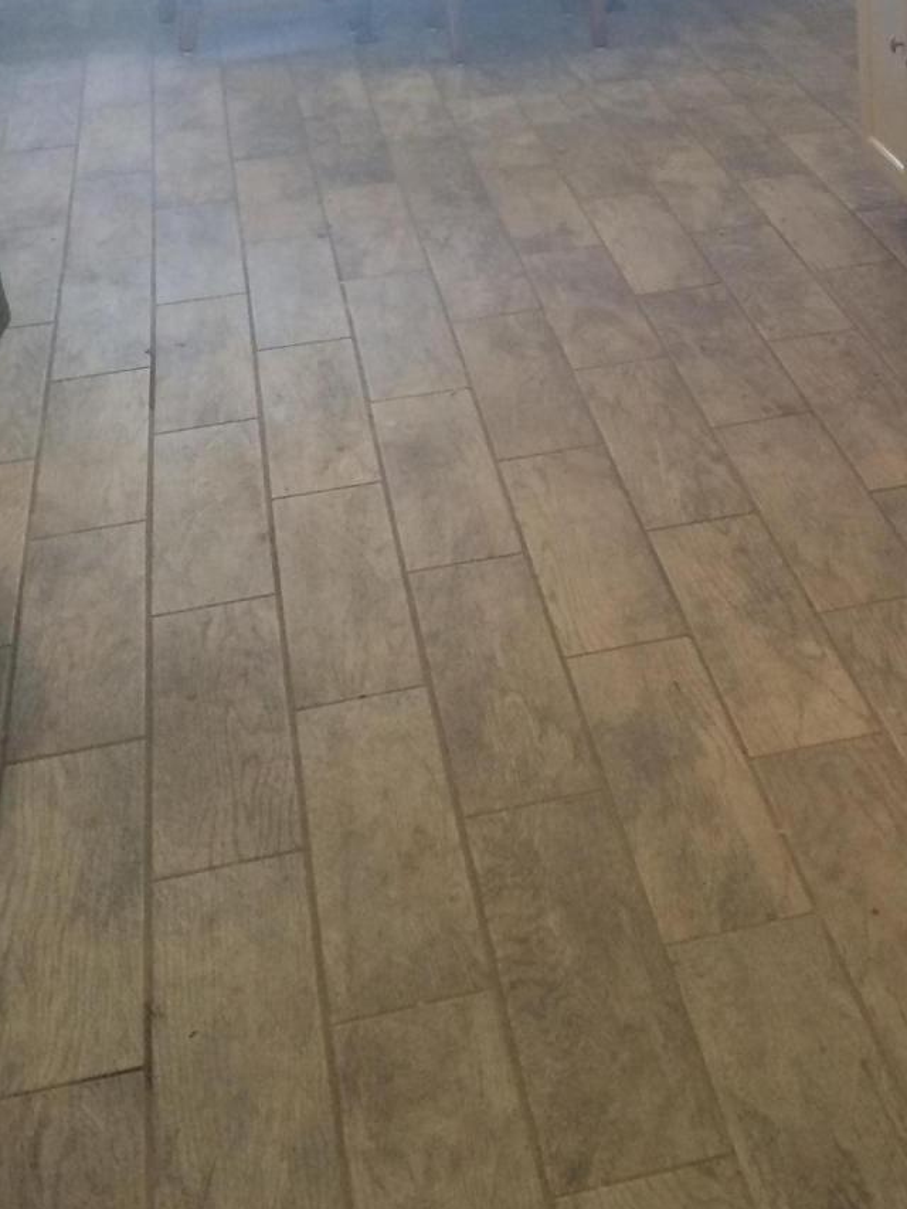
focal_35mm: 68
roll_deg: +3.4
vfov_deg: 26.2
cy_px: -136
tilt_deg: -9.8
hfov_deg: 20.8
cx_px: 927
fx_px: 2375
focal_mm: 4.15
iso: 125
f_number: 2.2
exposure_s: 1/30
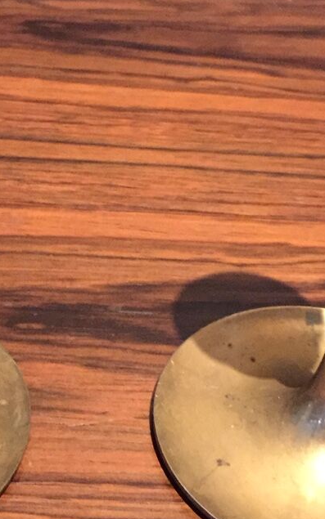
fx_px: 1119
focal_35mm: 79
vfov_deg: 26.1
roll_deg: -5.3
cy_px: 277
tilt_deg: -40.5
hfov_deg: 16.5
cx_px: 88
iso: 400
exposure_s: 1/17
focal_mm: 4.15
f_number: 2.2
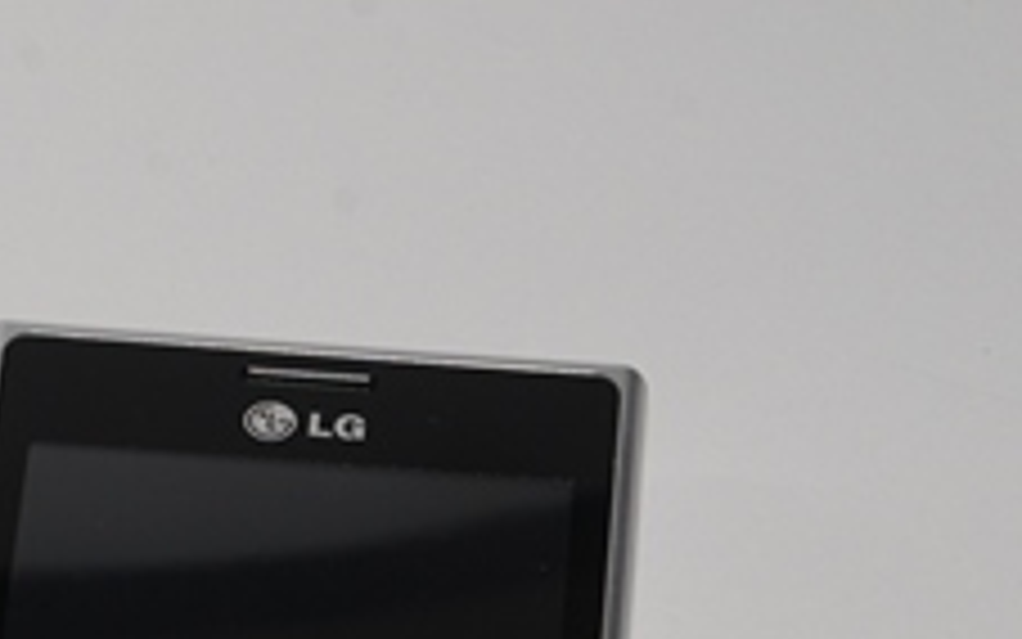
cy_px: 684
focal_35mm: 283
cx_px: -131
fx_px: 7884
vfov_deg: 4.6
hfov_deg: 7.4
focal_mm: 70
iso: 100
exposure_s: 1/60
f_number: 11
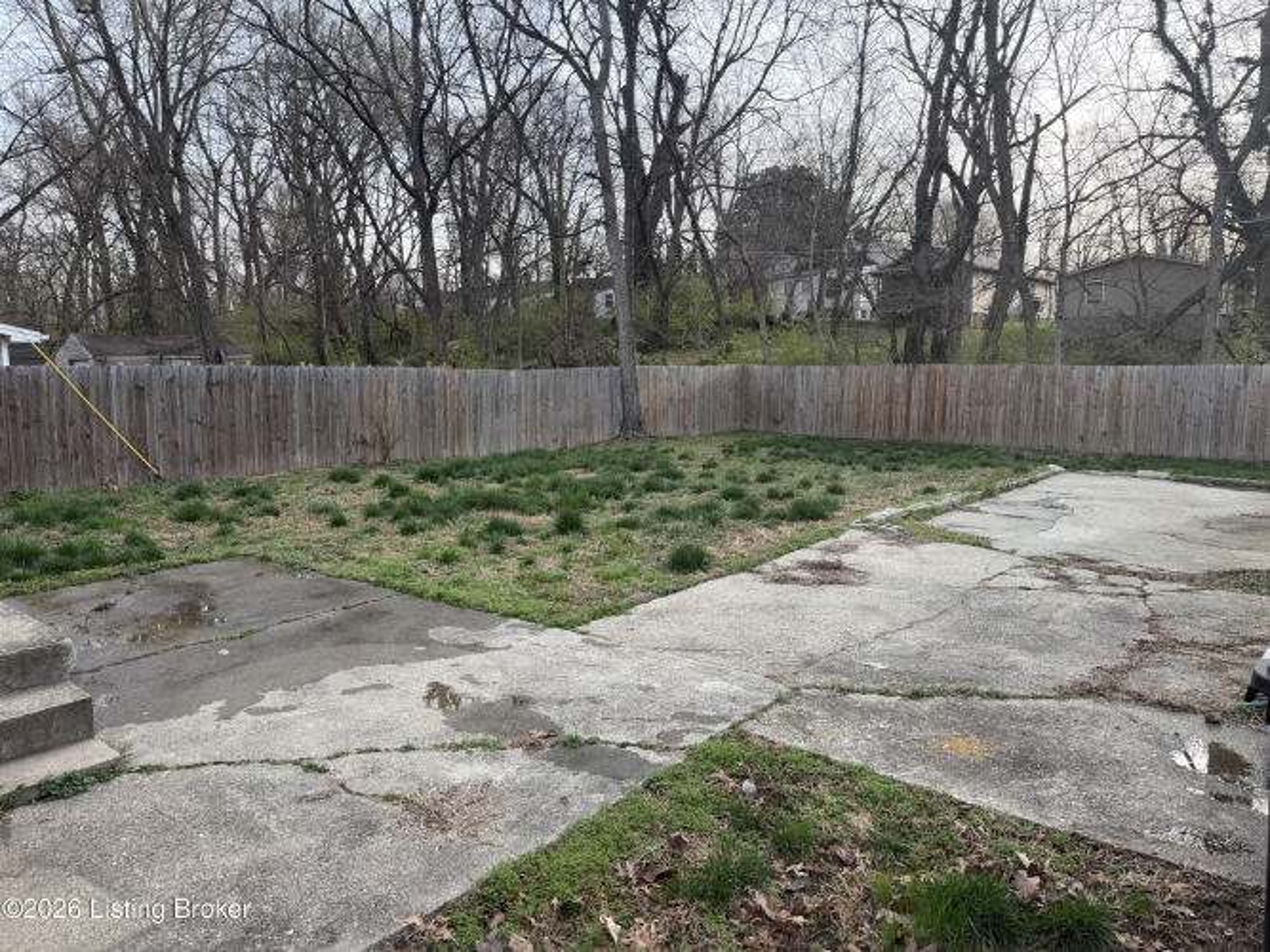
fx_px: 880
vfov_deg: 56.8
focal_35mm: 24
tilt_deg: -8.8
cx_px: 635
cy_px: 476
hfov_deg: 71.6
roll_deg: -0.1
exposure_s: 1/920
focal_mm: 6.76
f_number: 1.78
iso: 100
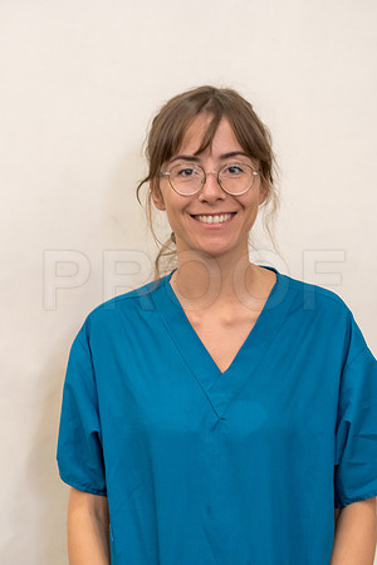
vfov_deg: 13.4
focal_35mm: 153
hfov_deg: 9.0
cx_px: 188
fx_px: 2403
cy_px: 282
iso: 5000
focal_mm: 153
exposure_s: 1/80
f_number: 4
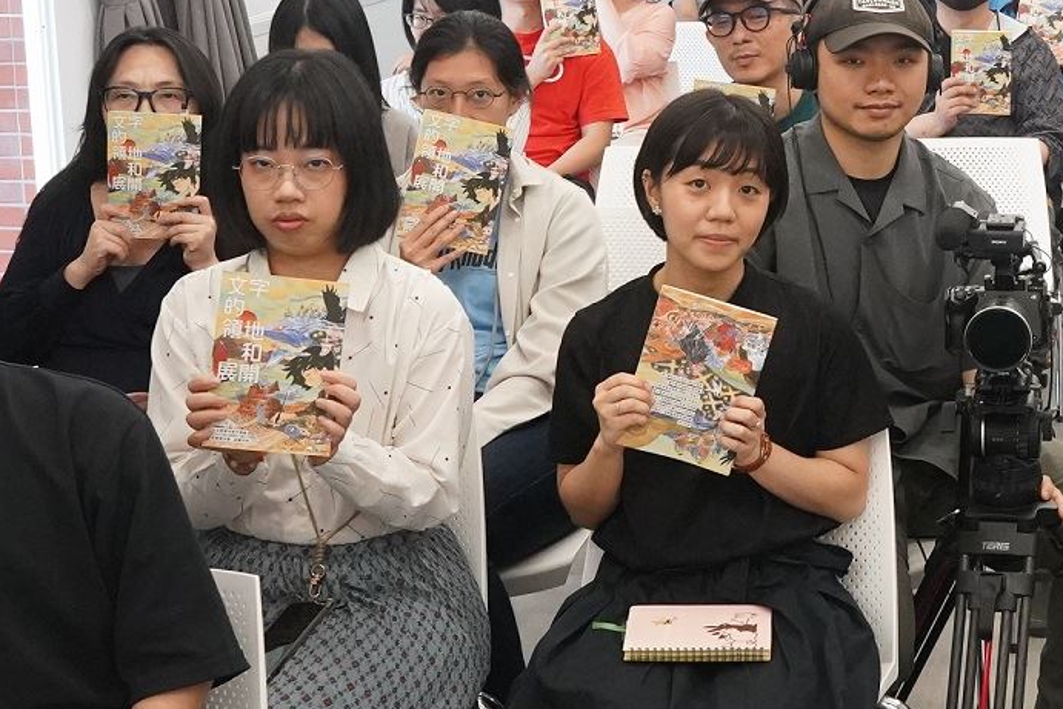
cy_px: 109
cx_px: 1254
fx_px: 2215
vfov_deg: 18.0
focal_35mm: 75
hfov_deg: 24.6
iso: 6400
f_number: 8
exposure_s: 1/125
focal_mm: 24
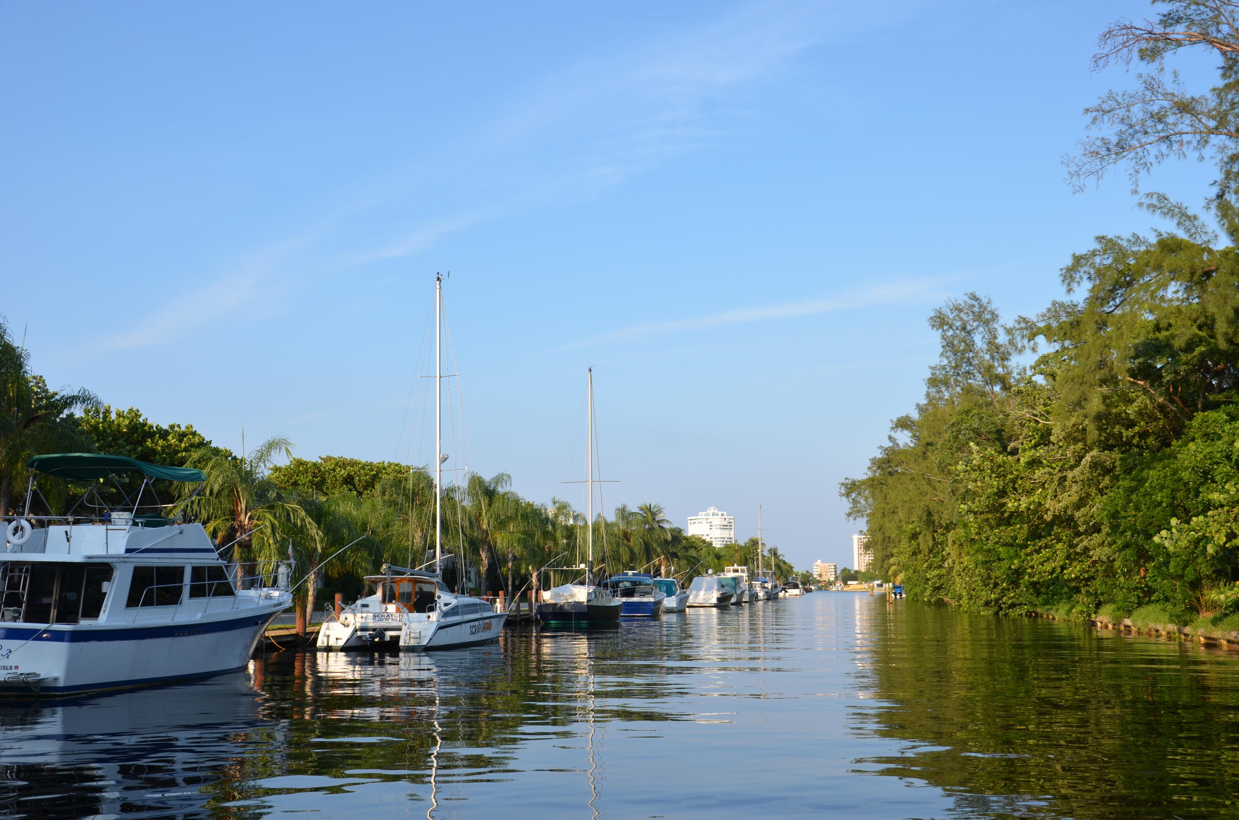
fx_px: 1339
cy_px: 410
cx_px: 620
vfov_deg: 34.1
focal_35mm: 39
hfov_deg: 49.6
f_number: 8
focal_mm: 26
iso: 140
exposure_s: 1/250
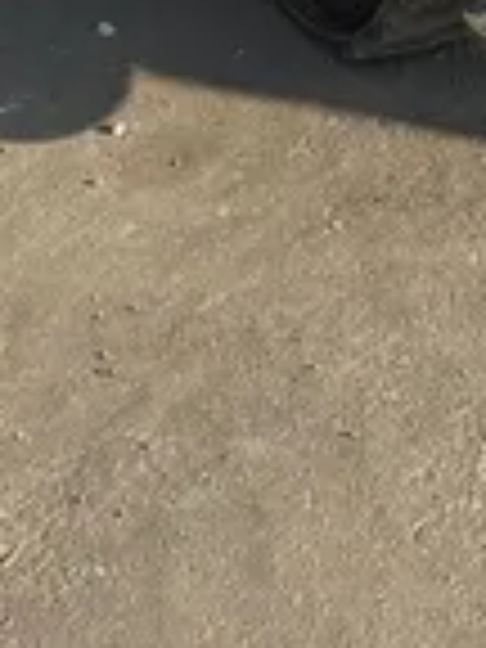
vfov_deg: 13.0
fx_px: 2471
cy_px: -650
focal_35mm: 132
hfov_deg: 11.1
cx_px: 513
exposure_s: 1/1412
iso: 50
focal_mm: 5.7
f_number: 1.5
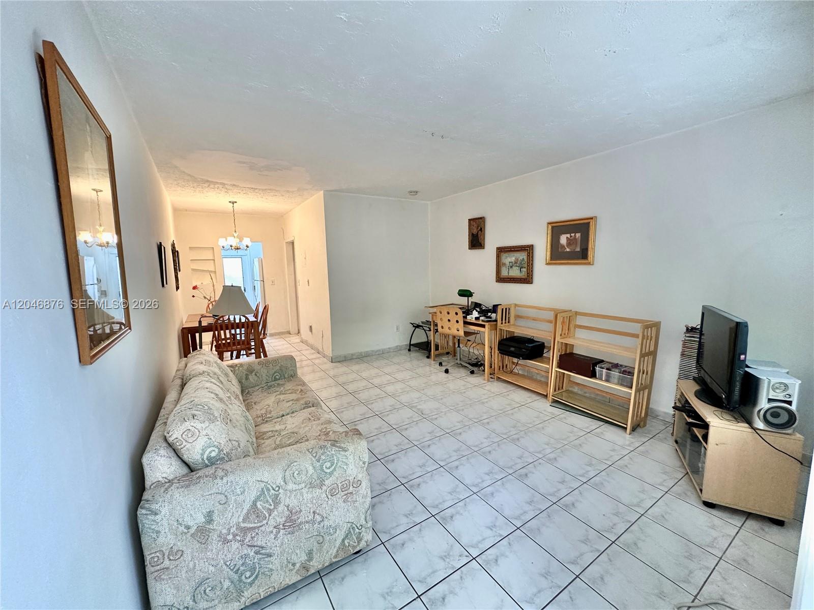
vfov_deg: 85.7
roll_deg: +1.1
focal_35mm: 14
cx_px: 407
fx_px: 329
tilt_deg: -5.9
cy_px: 305
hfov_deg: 102.1
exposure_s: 1/120
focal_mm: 2.22
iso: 200
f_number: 2.2
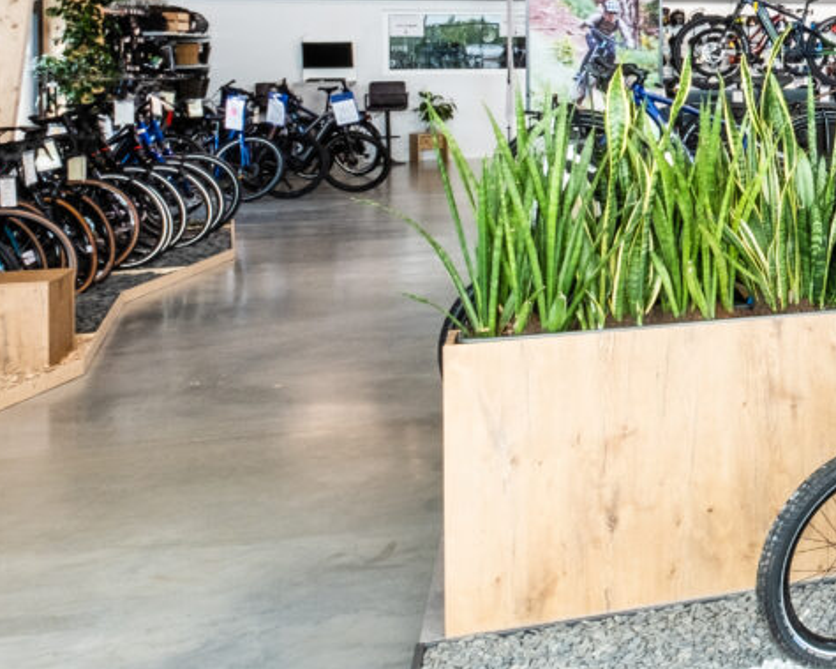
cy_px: 64
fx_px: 1410
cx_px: 1249
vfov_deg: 25.8
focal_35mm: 57
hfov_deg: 25.2
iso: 200
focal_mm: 10
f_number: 11
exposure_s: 1/10
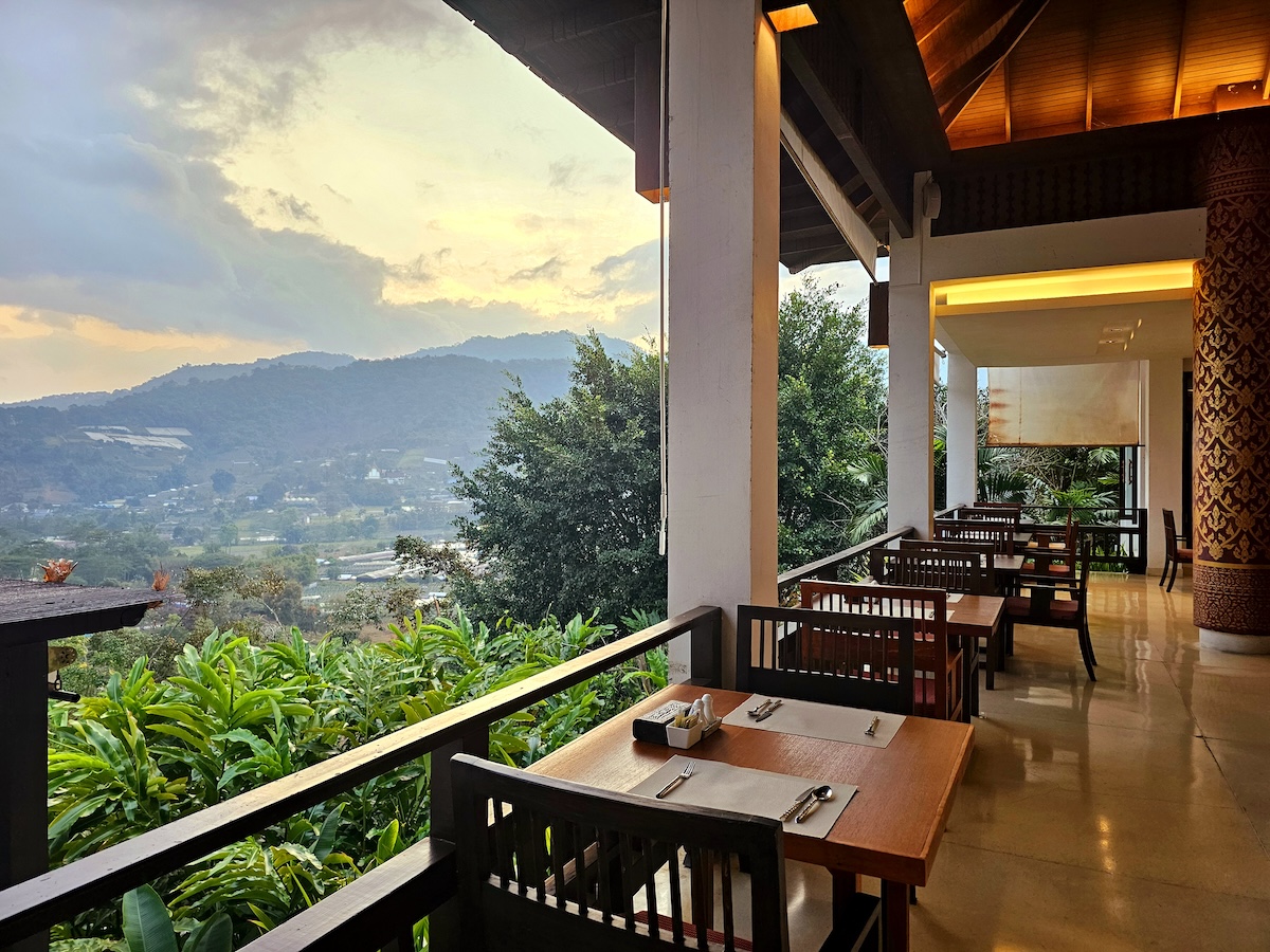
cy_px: 476
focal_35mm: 23
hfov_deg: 73.9
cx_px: 635
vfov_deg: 58.9
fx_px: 844
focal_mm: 6.3
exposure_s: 1/182
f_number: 1.7
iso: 160
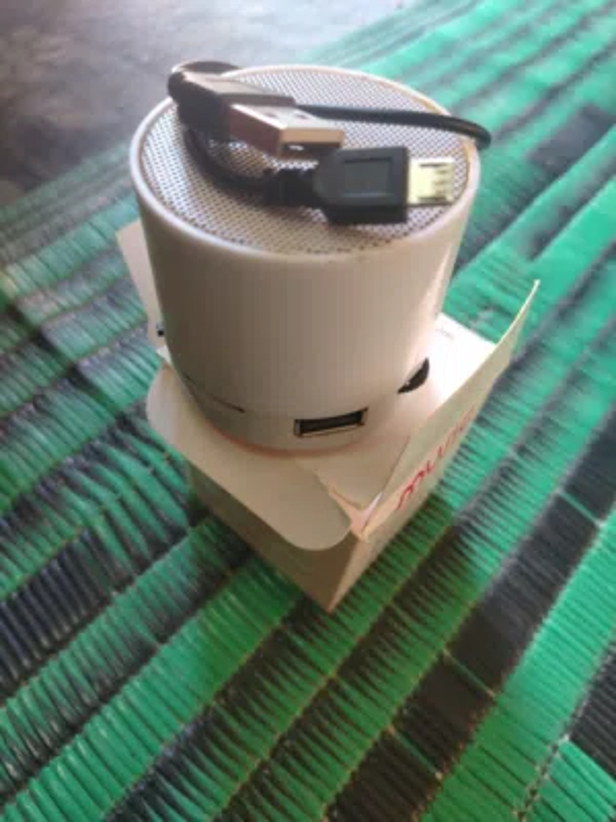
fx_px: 569
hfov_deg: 56.8
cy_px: 411
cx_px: 308
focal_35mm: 24
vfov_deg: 71.6
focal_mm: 5.25
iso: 663
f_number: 1.75
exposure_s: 1/33.3
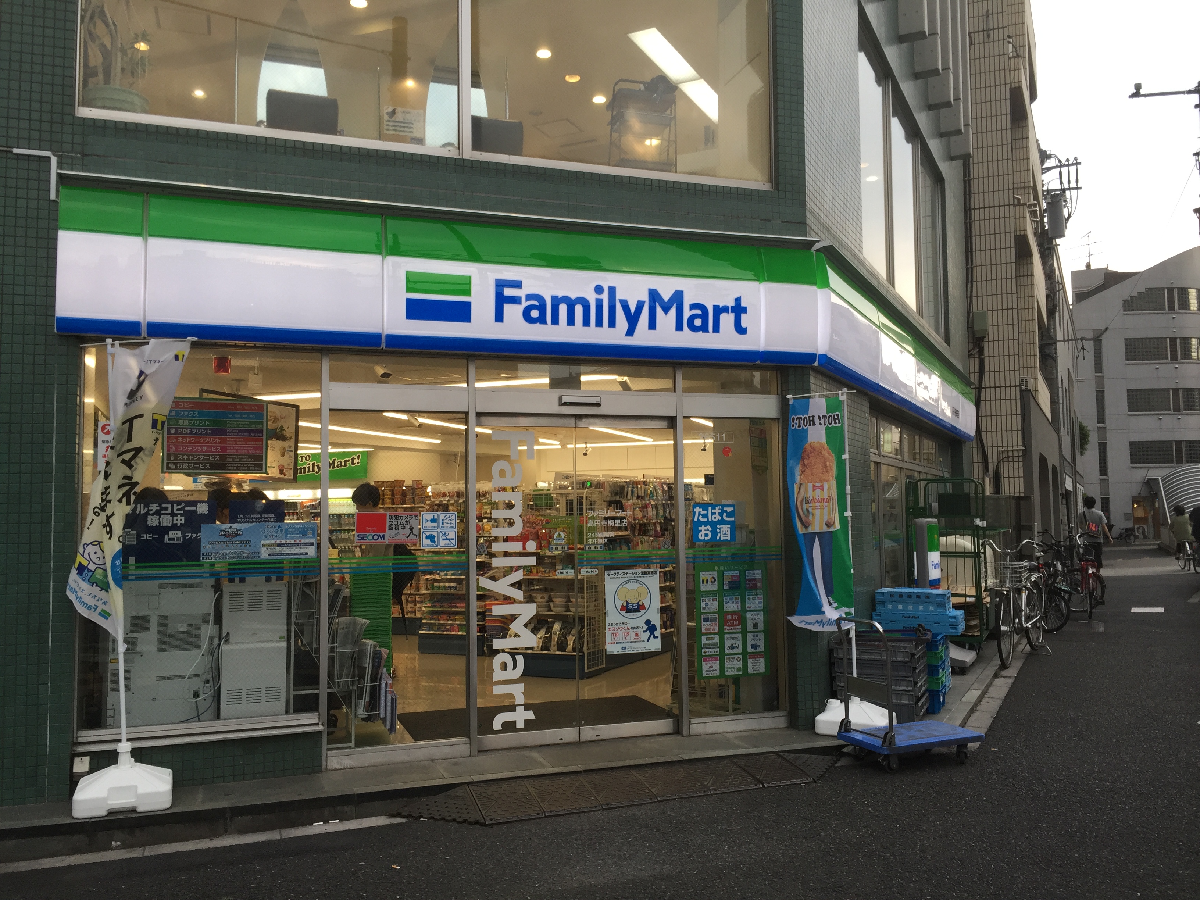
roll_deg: +1.6
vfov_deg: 48.2
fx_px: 1005
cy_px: 450
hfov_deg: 61.7
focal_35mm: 29
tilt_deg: +3.0
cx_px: 600
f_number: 2.2
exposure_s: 1/120
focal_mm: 4.15
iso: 40
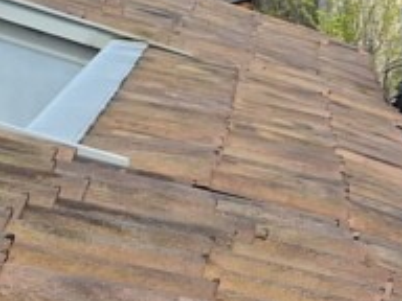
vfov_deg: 10.2
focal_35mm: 144
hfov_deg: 11.1
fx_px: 1672
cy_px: -48
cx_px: 1020
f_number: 1.8
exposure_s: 1/3937
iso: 40
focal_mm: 5.54
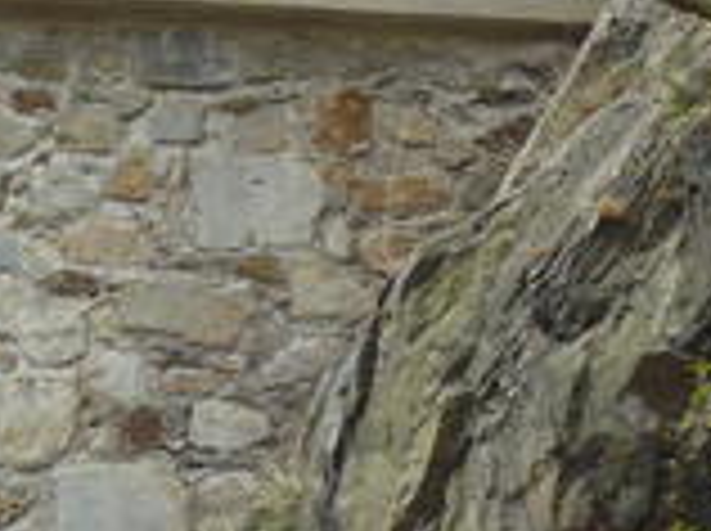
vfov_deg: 4.4
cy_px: -292
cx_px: -626
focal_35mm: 337
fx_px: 6911
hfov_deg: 5.8
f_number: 4.2
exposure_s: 1/320
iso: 160
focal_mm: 13.7
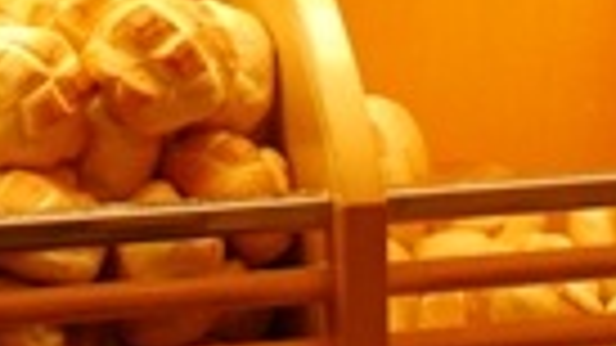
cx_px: 198
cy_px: -467
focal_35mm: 162
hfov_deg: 13.3
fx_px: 2646
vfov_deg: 7.1
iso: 200
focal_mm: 22
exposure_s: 1/50
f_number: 5
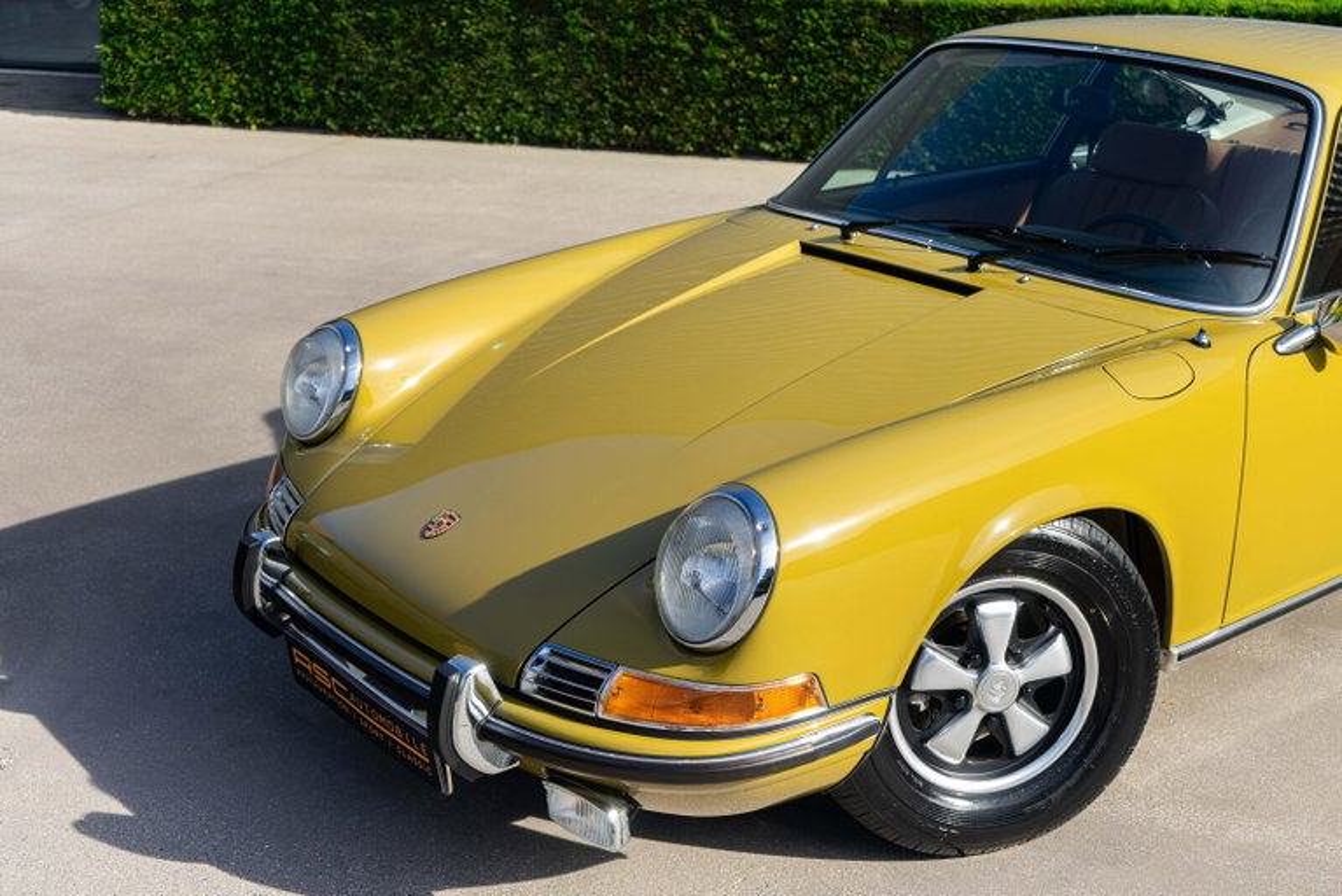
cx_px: 671
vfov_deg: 29.3
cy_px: 448
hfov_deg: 42.7
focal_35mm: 46
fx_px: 1715
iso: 50
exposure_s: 1/80
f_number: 4.5
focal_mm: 46
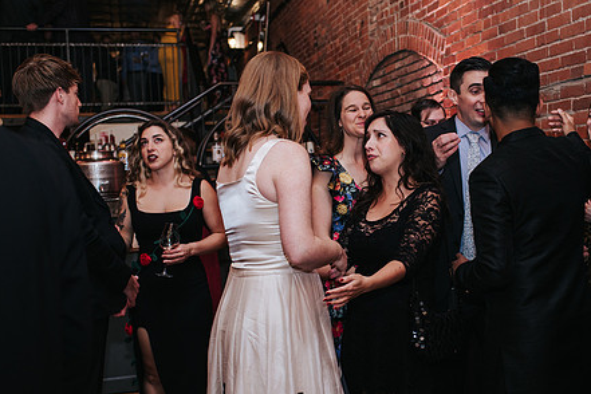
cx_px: 347
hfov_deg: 42.6
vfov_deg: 29.1
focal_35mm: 46
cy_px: 247
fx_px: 755
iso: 800
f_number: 3.2
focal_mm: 35
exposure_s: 1/200
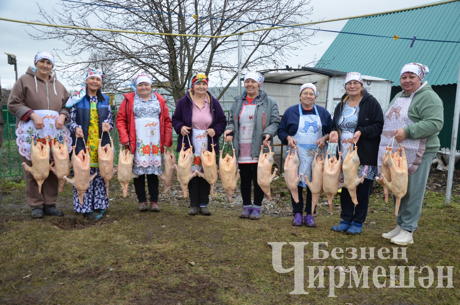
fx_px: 402
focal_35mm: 32
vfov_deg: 41.5
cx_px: 230
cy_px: 152
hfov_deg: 59.6
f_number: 4.5
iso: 400
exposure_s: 1/80
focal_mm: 21
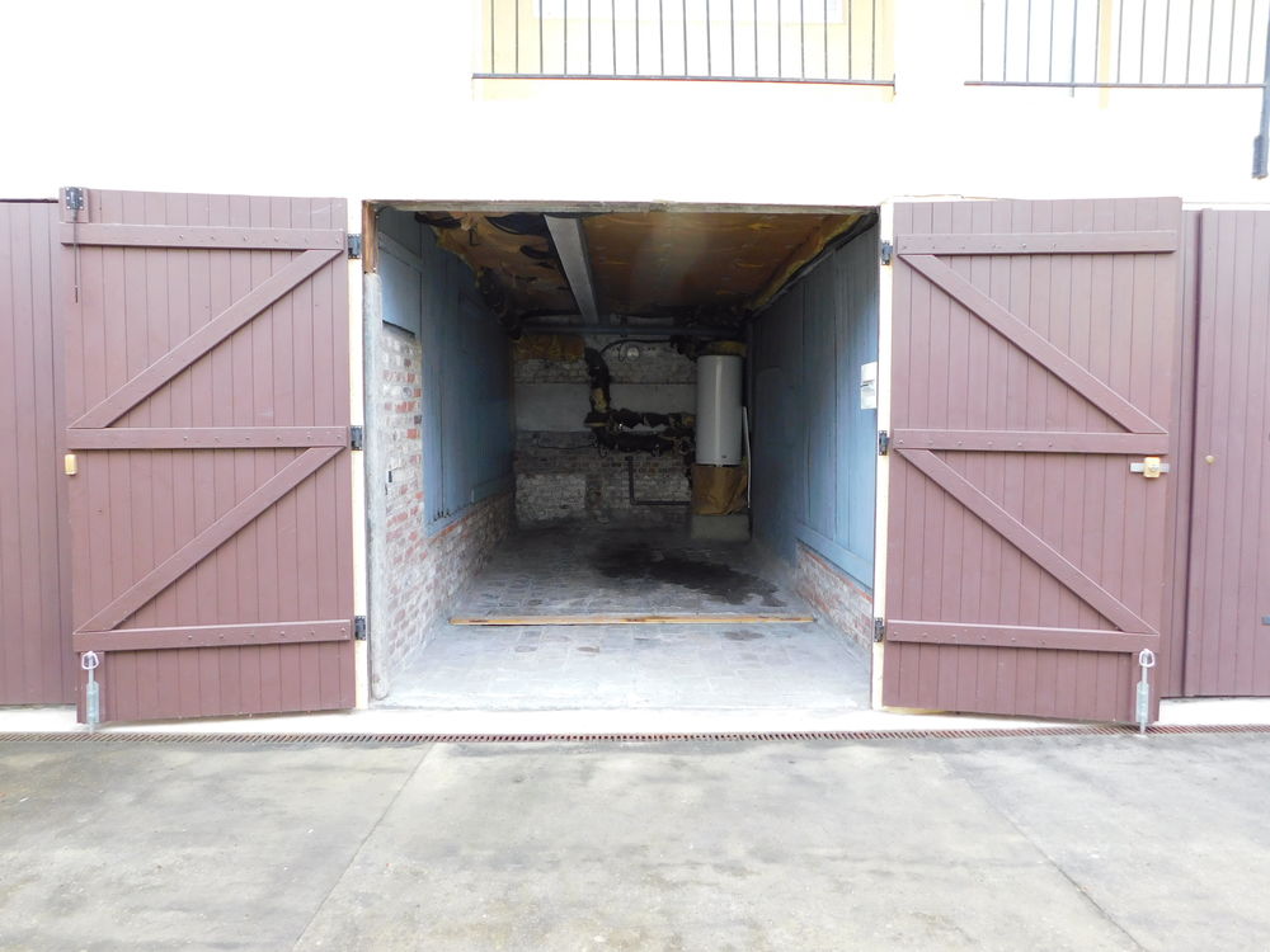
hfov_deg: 73.9
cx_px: 635
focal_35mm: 23
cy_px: 476
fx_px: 844
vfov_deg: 58.9
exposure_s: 1/30
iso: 180
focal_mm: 4
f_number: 3
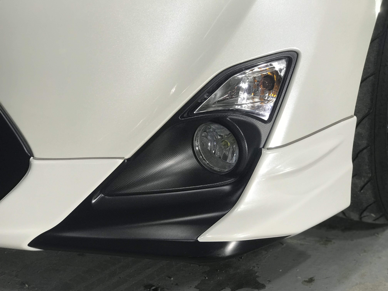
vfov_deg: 25.7
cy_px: 146
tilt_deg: -18.4
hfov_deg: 33.8
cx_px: 194
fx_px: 639
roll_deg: +2.5
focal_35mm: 57
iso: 50
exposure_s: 1/60
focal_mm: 6.6
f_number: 2.8
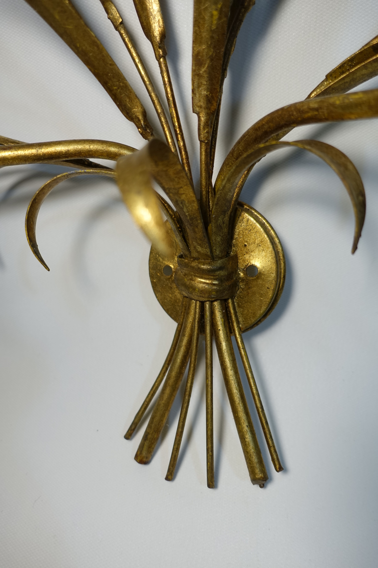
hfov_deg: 53.1
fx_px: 378
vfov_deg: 73.7
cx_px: 189
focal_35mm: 24
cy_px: 284
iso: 125
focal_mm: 8.8
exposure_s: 1/200
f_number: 1.8
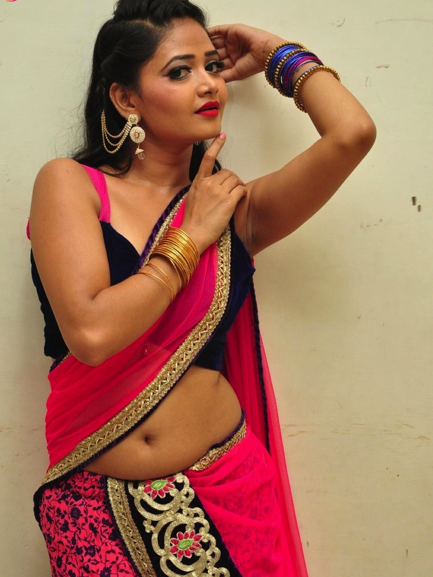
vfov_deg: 23.0
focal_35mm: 85
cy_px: 304
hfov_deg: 17.4
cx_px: 216
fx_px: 1418
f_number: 7.1
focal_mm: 52
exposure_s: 1/125
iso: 1600
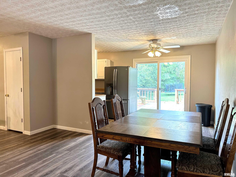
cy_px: 88
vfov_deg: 56.8
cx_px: 118
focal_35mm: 24
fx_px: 164
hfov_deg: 71.6
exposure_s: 1/60
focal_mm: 6.86
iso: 125
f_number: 1.78
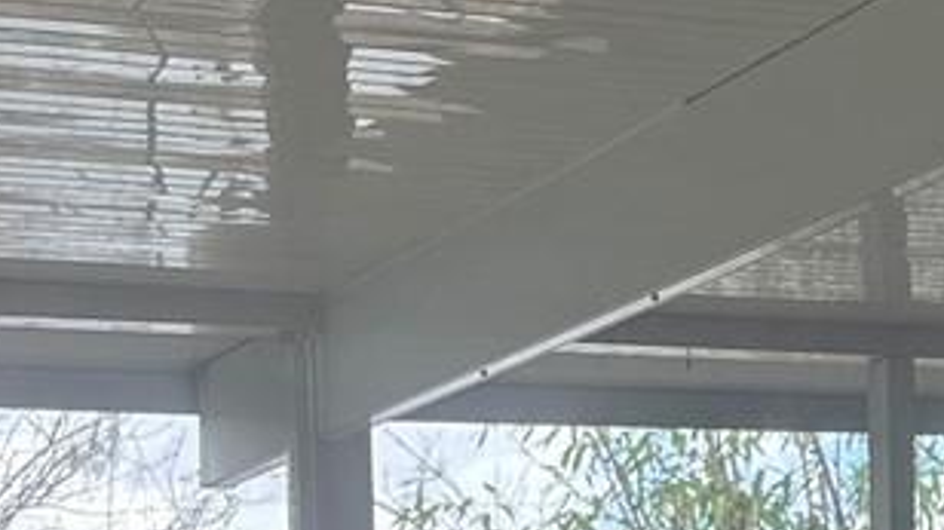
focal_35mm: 136
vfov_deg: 8.4
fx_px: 3403
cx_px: 711
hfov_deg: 15.7
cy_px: 1094
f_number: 1.78
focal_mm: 6.86
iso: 80
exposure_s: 1/426
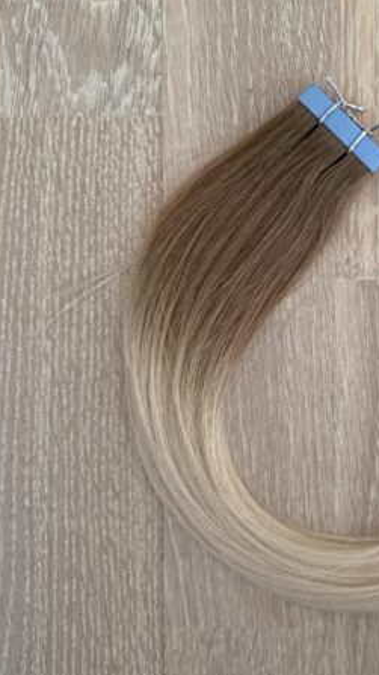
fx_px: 698
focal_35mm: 39
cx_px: 364
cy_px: 319
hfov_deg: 28.8
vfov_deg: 51.6
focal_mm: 6.76
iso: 64
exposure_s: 1/281
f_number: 1.78
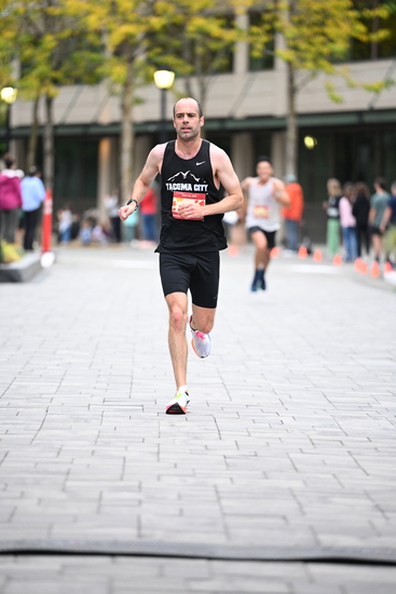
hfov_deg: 7.6
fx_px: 2968
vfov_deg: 11.4
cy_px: 297
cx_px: 198
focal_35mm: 180
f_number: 2.8
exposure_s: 1/800
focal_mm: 180
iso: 1600
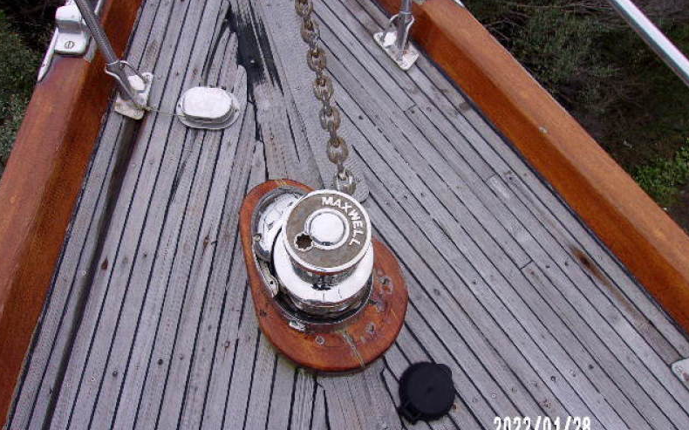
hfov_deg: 64.7
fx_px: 544
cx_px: 343
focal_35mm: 29
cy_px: 224
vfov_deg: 43.1
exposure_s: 1/60
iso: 80
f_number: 10.4
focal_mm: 4.9
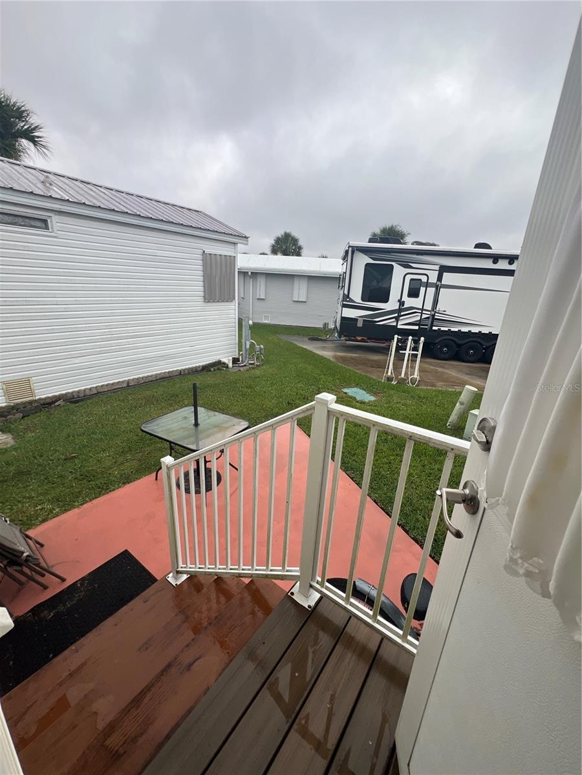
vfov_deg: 106.2
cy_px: 388
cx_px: 291
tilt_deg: -17.0
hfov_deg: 89.9
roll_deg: -4.4
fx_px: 291
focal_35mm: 13
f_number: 1.8
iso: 32
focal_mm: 1.57
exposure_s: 1/267
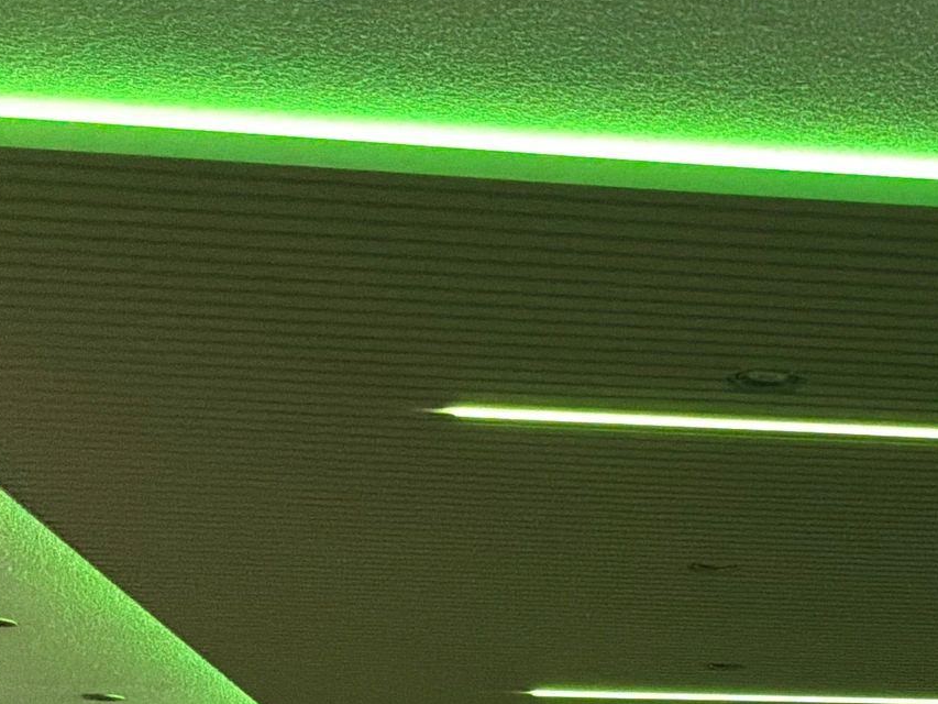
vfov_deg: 17.5
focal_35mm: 84
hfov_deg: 22.3
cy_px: 538
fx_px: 2276
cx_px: 969
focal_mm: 3
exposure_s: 1/60
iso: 250
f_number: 1.8
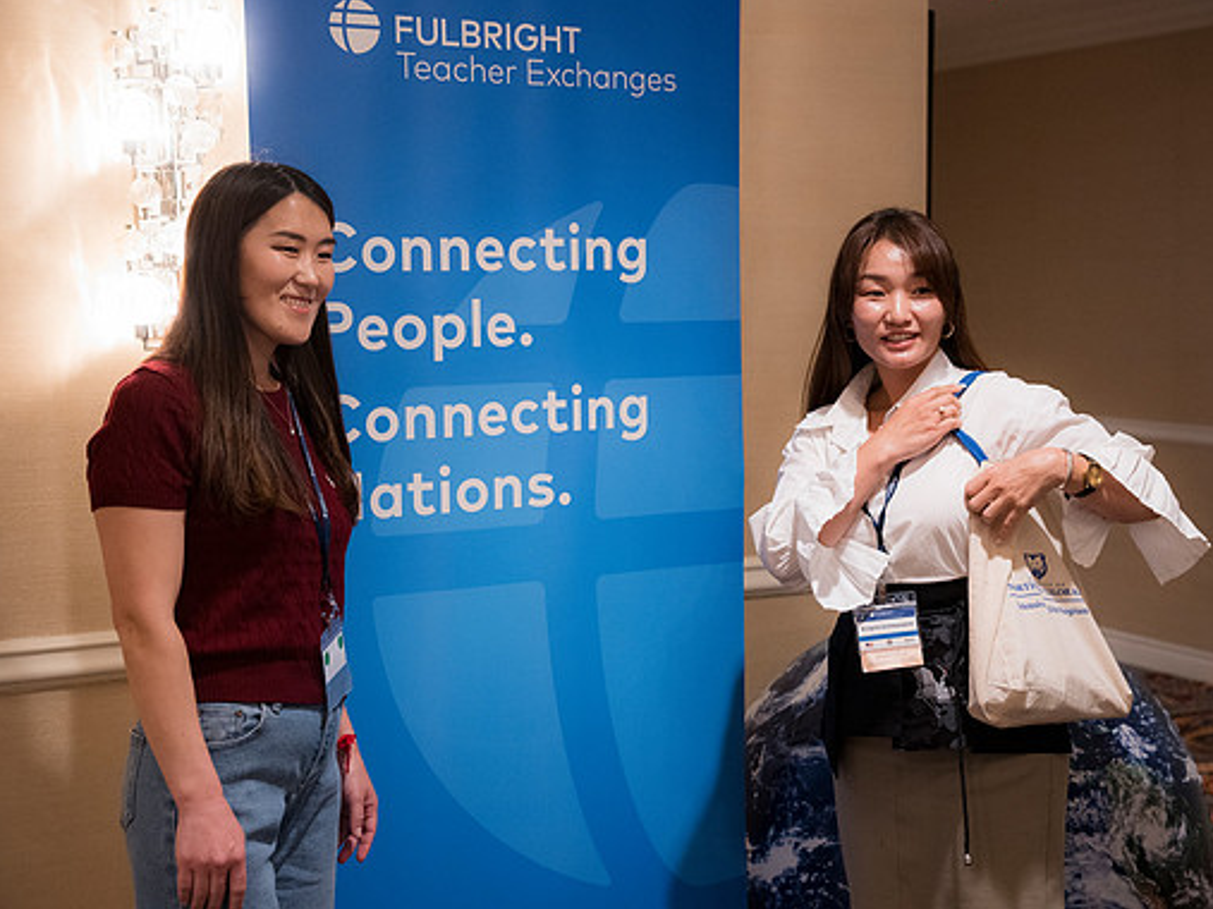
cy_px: 453
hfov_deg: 34.9
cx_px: 668
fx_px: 1927
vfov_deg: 26.5
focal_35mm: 55
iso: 2800
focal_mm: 50
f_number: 3.2
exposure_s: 1/200
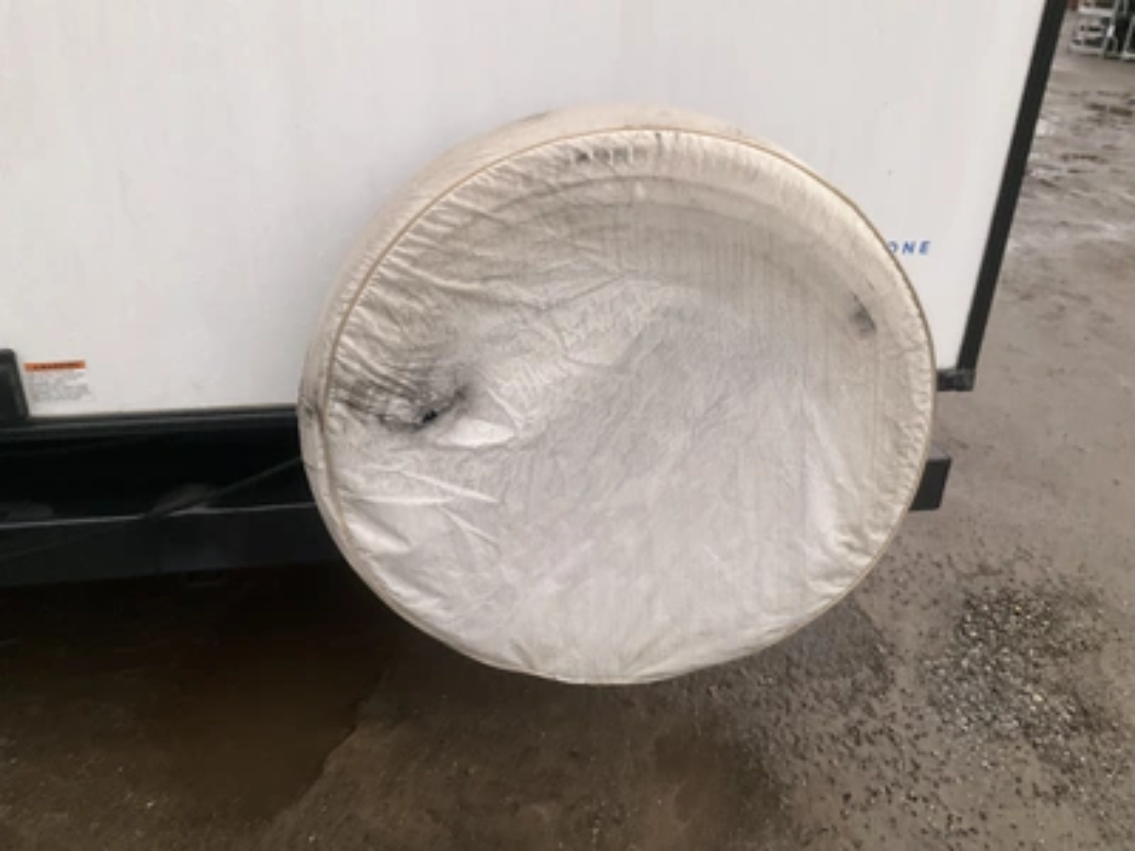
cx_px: 568
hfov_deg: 61.7
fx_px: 951
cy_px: 426
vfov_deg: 48.2
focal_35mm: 29
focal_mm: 3
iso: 200
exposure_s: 1/60
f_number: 1.8
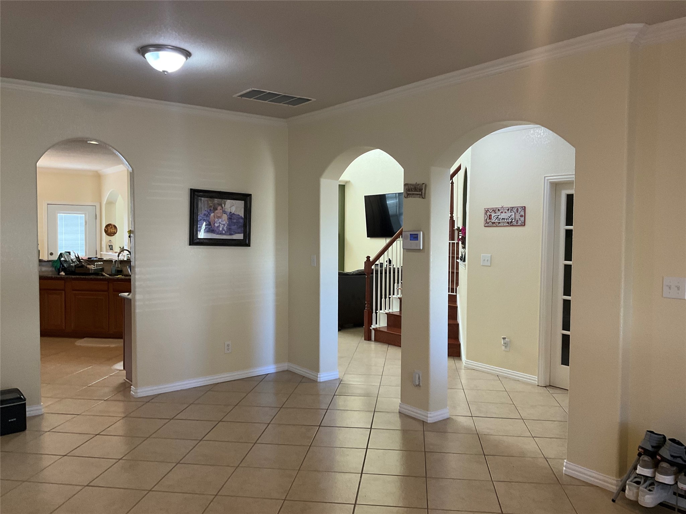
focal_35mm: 29
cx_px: 343
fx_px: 575
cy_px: 257
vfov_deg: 48.2
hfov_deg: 61.7
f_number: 1.8
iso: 160
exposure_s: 1/60
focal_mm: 3
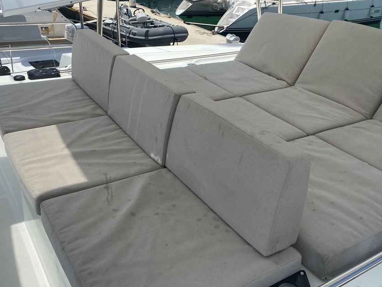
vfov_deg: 38.6
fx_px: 408
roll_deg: -4.1
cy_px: 133
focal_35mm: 37
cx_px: 231
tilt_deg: -24.5
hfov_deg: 49.8
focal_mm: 4.25
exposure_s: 1/3984
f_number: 1.8
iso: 32
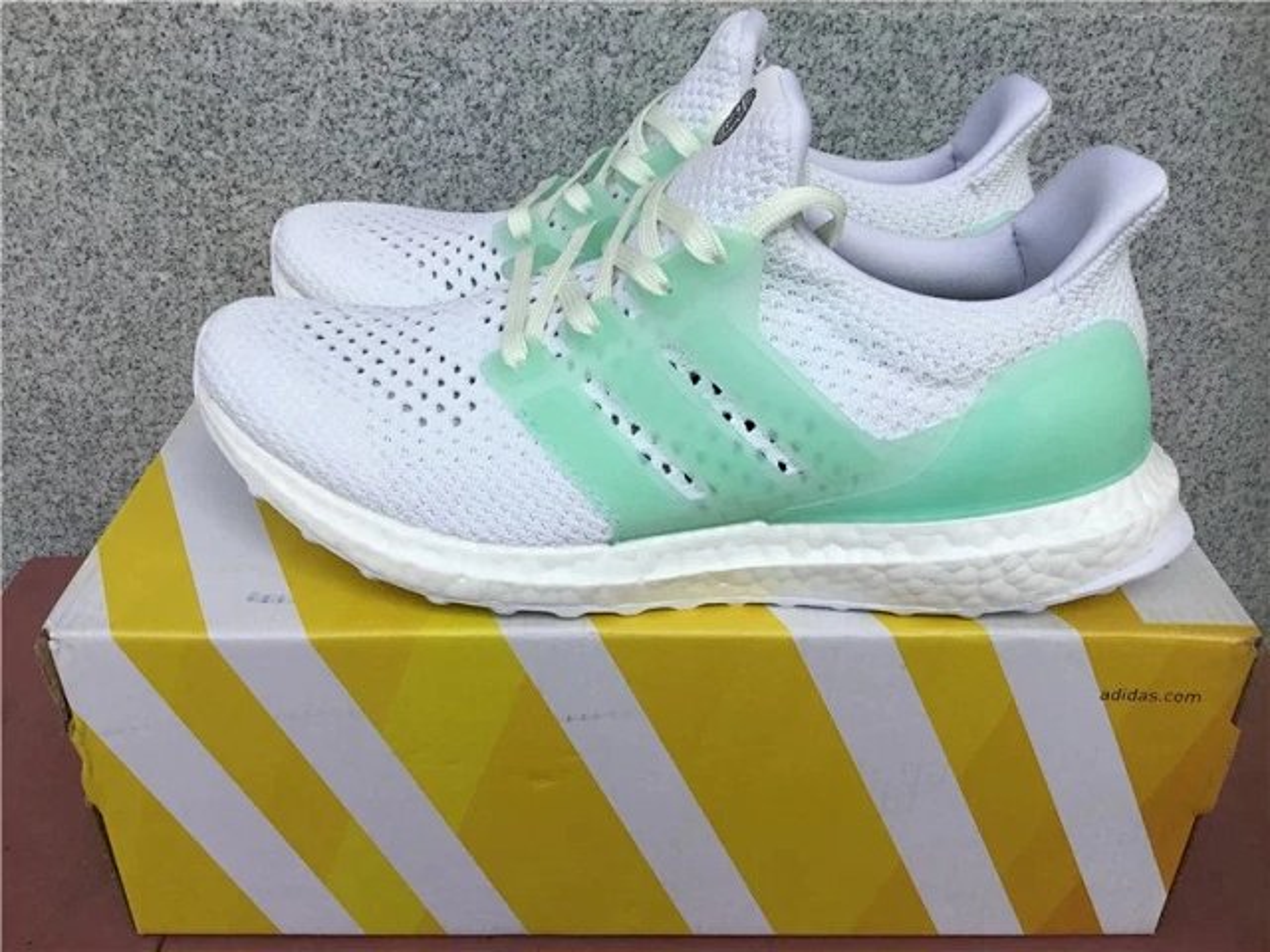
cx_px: 635
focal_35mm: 31
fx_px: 1137
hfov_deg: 58.4
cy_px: 476
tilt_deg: -31.3
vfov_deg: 45.4
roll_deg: -0.5
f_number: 2.4
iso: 25
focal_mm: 3.3
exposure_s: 1/1597
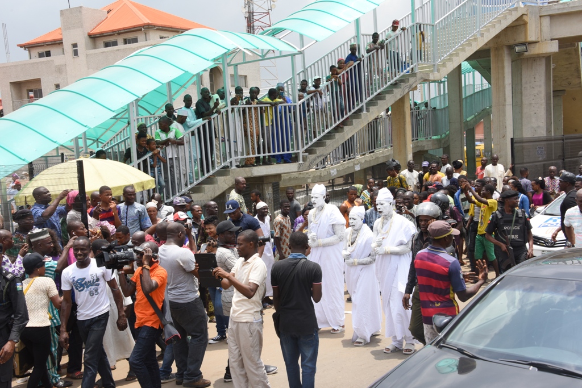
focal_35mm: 45
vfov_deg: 29.9
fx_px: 728
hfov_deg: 43.6
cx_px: 291
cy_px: 194
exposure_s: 1/250
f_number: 11
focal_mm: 45
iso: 320
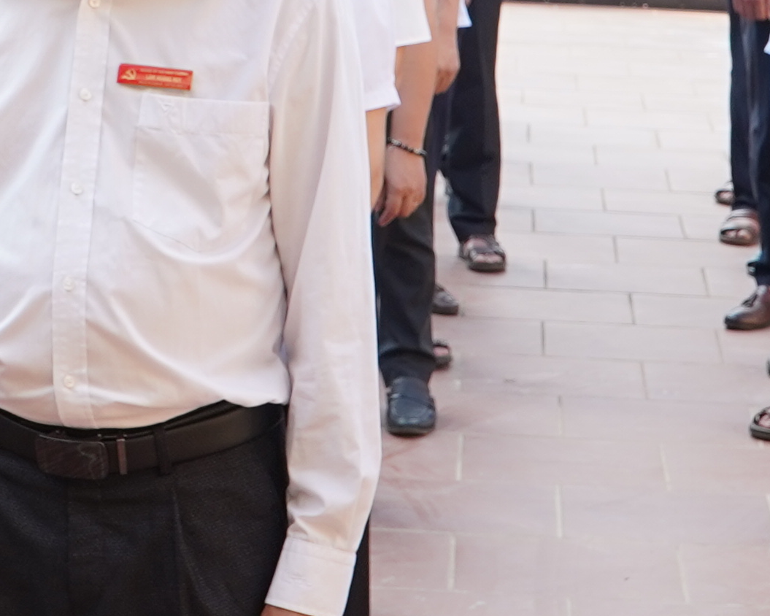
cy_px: -95
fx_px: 3190
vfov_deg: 10.9
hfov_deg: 13.7
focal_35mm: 140
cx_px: 165
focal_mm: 27
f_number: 8
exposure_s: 1/125
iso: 250
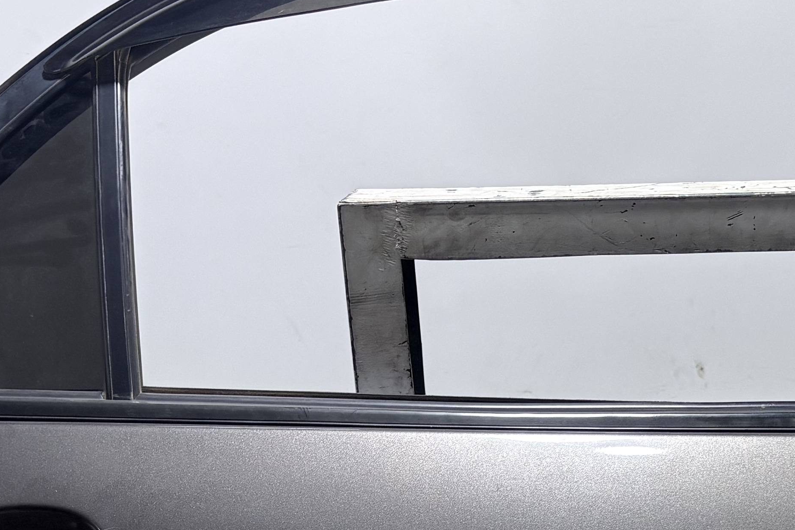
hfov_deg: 24.2
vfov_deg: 15.6
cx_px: 582
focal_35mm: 83
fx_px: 1833
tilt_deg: -20.4
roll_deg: +2.2
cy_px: 700
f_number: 1.6
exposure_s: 1/201
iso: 40
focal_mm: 5.96
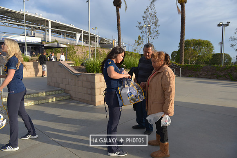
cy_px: 79
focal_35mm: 24
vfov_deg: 53.2
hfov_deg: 73.7
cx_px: 118
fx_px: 158
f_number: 4
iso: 200
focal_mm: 24
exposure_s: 1/1600
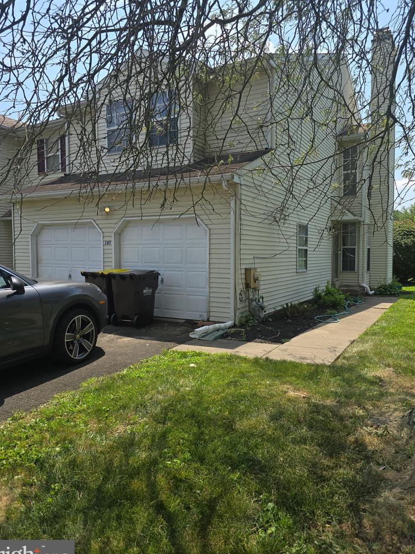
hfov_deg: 54.9
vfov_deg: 69.4
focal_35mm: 25
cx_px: 202
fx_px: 400
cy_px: 271
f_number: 1.7
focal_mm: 6.3
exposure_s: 1/568
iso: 12
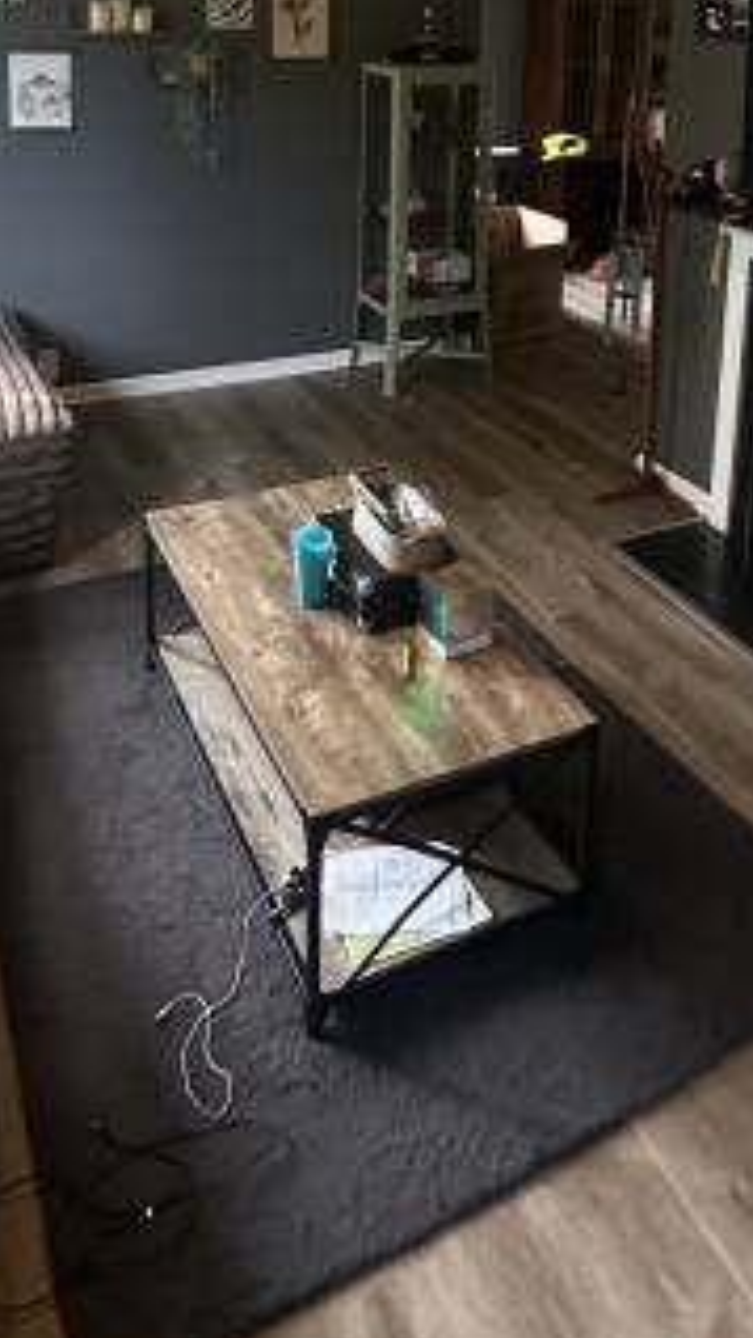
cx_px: 433
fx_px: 1135
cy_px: 179
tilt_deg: -7.1
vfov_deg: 54.5
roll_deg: -2.5
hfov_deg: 36.6
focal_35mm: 32
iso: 500
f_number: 2.2
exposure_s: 1/60
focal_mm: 2.22
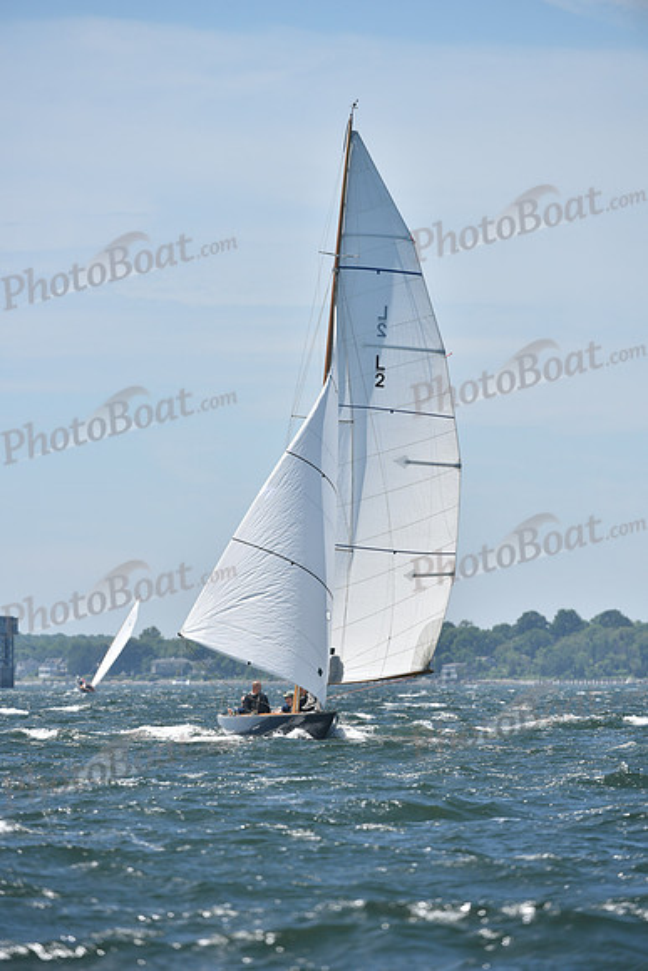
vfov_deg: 6.1
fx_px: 9174
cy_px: 486
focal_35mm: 340
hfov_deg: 4.0
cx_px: 324
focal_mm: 340
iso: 250
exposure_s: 1/1250
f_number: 6.3
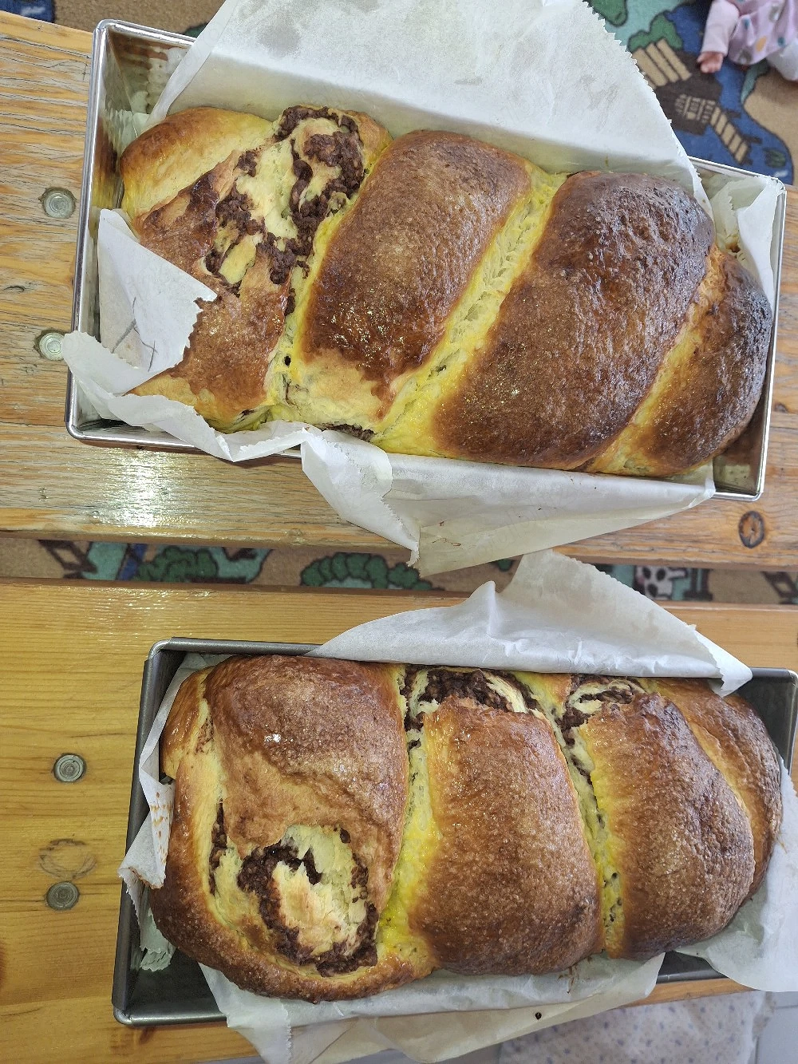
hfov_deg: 54.9
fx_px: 768
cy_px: 532
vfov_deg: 69.4
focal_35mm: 25
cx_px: 399
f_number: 1.8
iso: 64
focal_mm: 4.69
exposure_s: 1/120
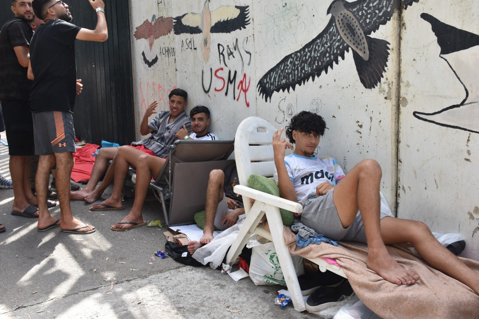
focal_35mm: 36
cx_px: 240
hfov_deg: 53.1
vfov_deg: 36.9
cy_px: 160
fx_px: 479
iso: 400
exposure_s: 1/200
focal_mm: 24
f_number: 7.1
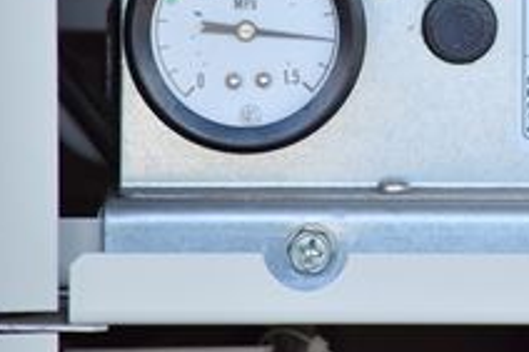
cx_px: 529
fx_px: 15622
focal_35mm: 1064
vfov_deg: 1.3
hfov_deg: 1.9
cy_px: -20
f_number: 6.3
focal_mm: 300
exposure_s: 1/1000
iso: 1250
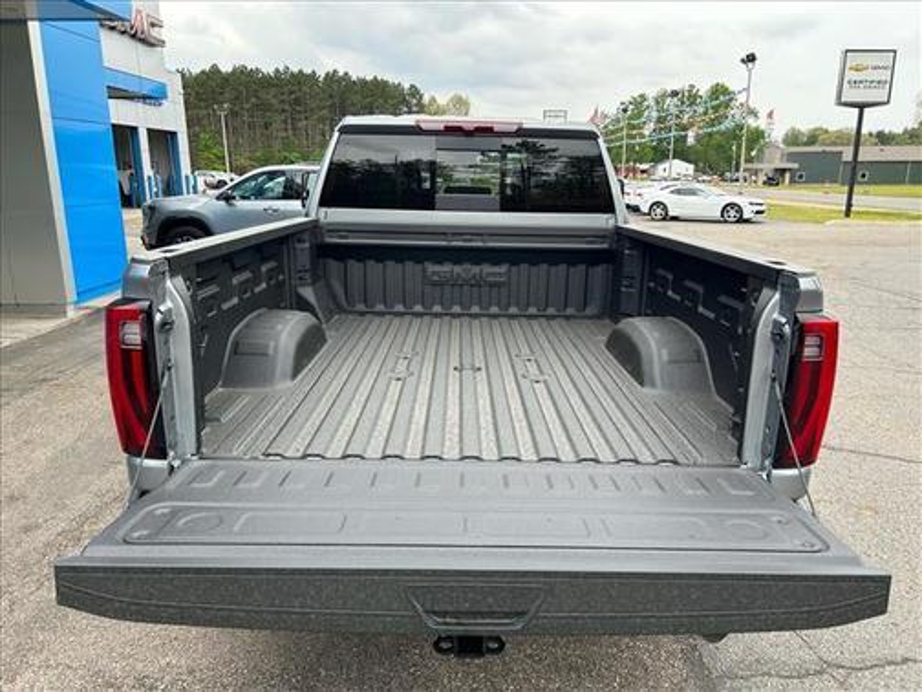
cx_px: 461
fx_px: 693
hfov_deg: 67.3
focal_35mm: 26
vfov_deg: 53.1
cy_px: 346
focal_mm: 5.7
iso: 50
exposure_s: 1/803
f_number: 1.5
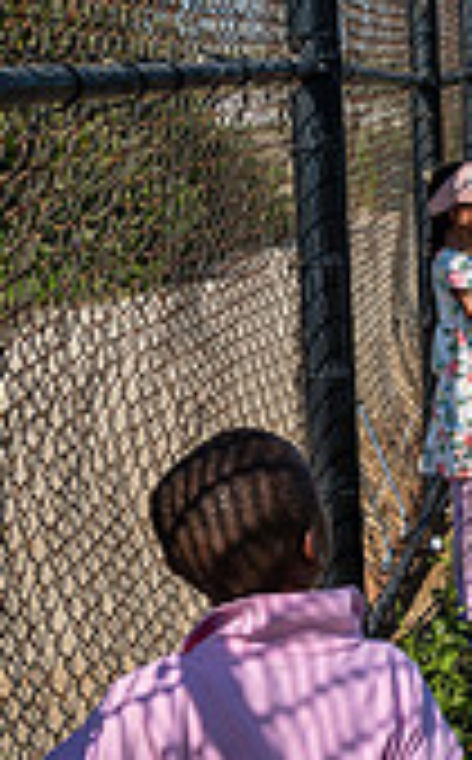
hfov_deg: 11.8
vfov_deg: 22.1
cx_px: 1056
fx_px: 1943
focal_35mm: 94
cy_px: 277
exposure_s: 1/800
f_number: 5
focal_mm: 26
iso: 100
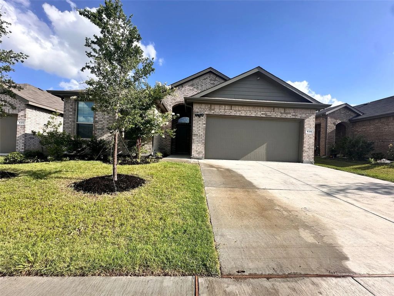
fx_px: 159
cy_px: 148
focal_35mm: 14
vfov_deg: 85.7
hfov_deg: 102.1
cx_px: 197
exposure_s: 1/1304
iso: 40
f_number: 2.2
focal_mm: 2.22
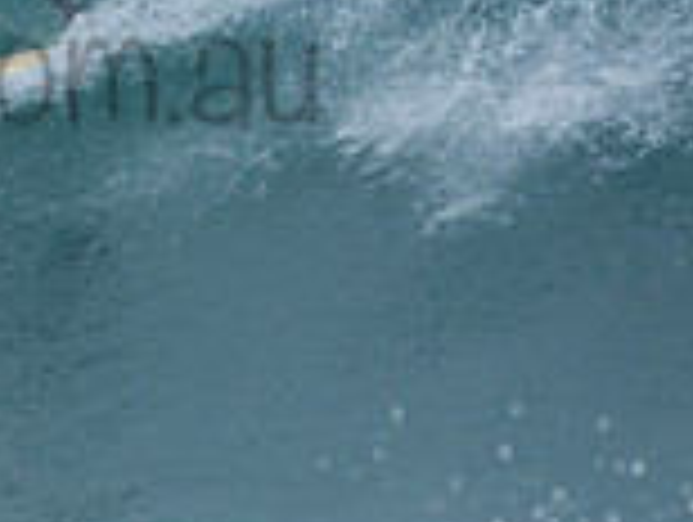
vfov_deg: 0.5
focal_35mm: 2715
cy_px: 20
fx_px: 54438
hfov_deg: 0.7
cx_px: -158
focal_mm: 500
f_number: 5.6
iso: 320
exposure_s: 1/1250
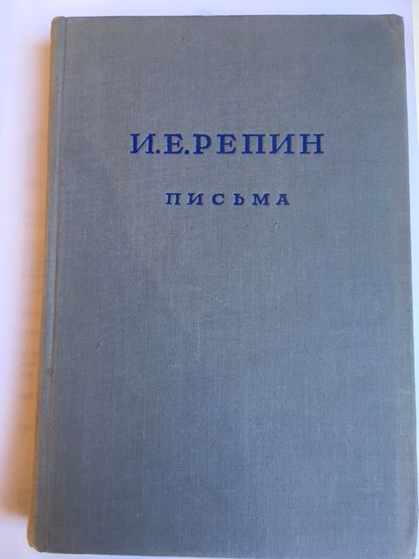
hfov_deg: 48.2
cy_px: 280
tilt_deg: -83.6
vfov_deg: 61.7
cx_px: 210
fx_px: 468
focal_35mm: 29
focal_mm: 4.15
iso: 100
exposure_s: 1/33
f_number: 2.2
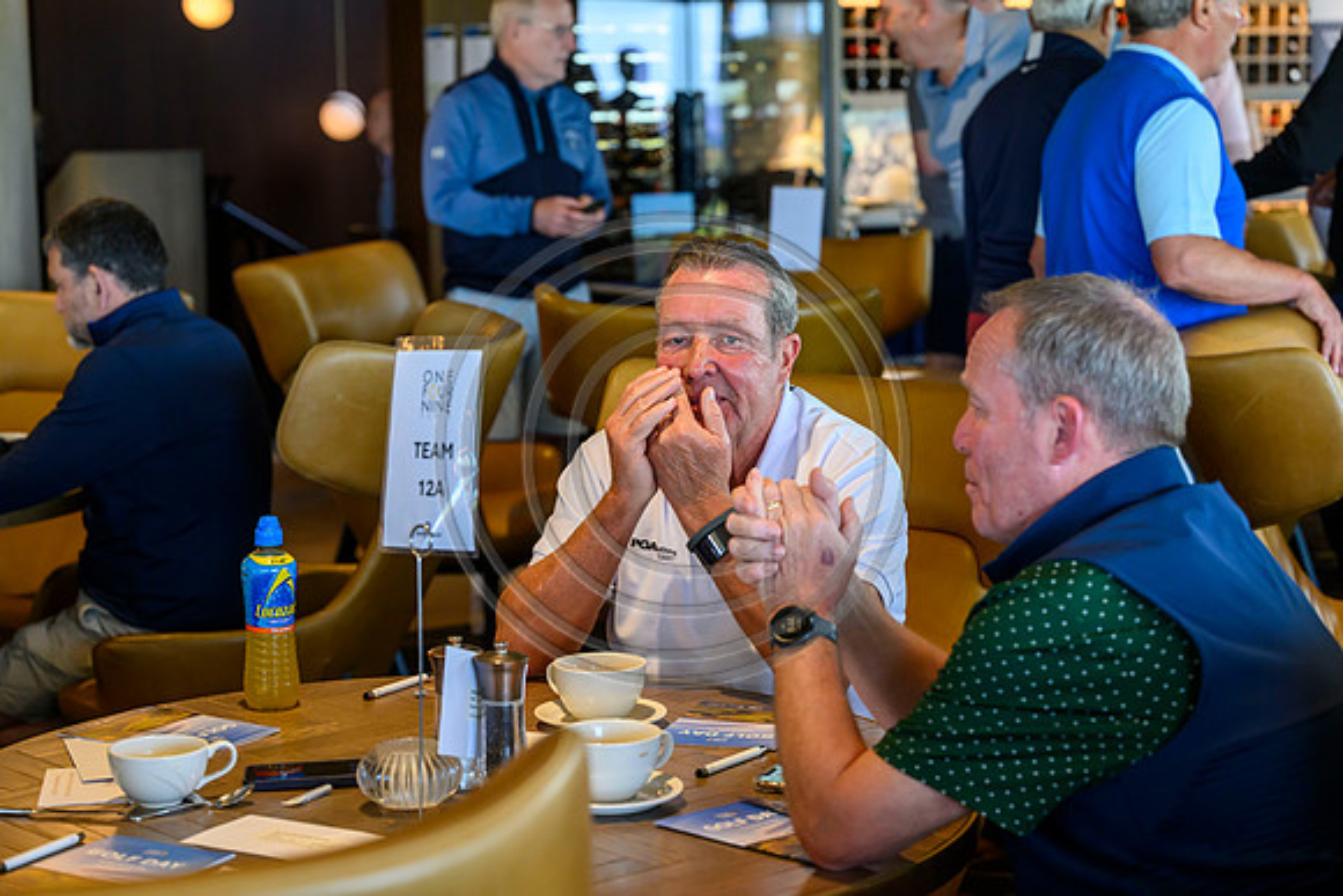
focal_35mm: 70
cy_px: 448
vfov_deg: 19.5
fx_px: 2612
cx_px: 672
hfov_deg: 28.8
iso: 2000
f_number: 4
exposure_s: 1/320
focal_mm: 70
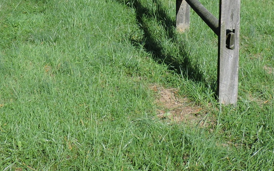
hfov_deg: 19.4
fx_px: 799
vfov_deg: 11.8
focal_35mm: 107
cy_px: -72
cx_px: 98
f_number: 3.3
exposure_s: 1/1000
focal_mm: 6.2
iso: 100
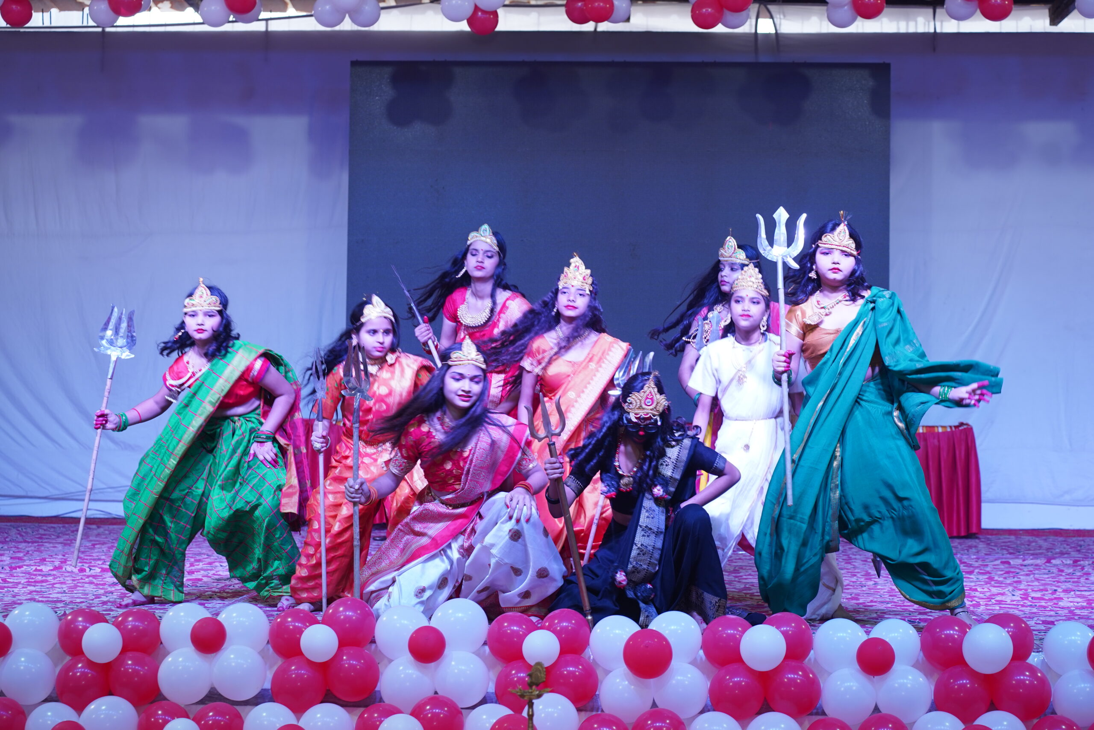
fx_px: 1914
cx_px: 547
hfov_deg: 31.9
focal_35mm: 63
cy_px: 365
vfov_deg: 21.6
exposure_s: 1/160
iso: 400
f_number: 3.5
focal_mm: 63
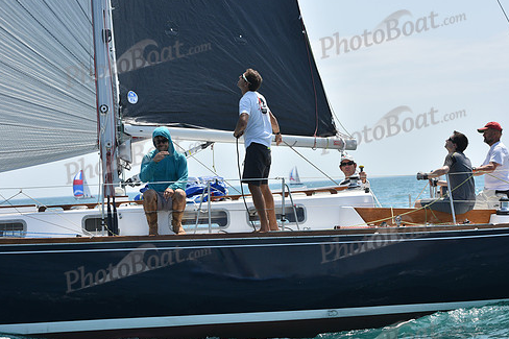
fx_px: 1597
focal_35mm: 113
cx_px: 266
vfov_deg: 12.1
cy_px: 197
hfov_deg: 18.1
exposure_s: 1/1250
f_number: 6.3
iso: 250
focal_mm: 95
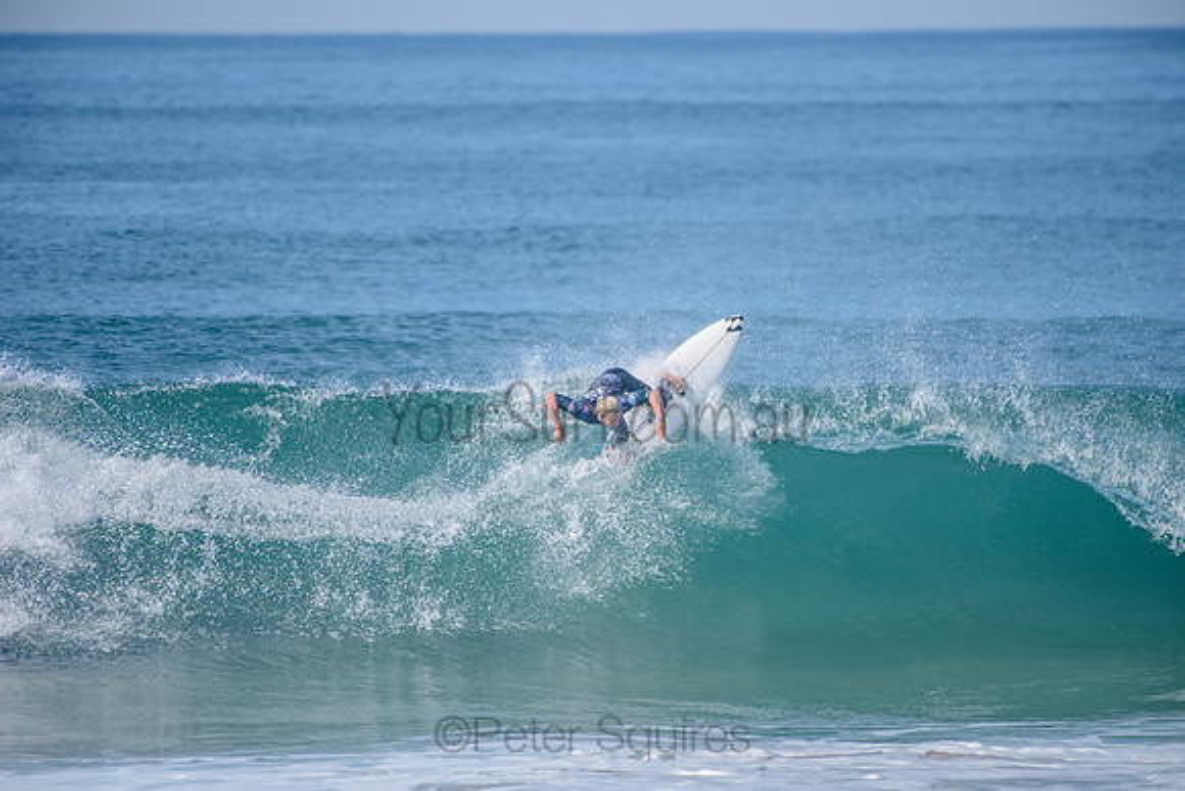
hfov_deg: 4.1
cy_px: 396
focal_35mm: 500
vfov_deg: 2.8
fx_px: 16461
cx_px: 592
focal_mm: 500
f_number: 5.6
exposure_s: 1/2500
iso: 320
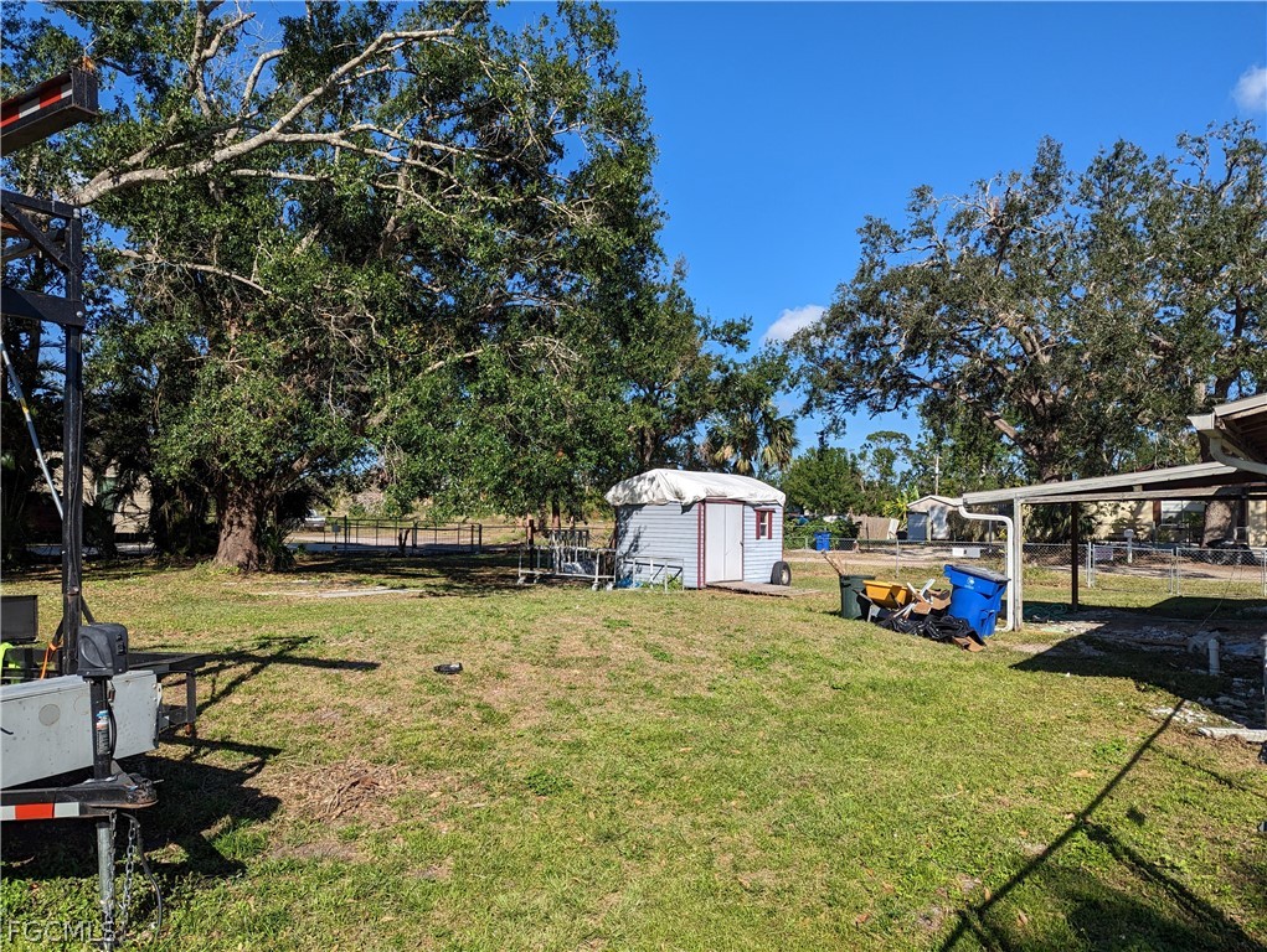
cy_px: 476
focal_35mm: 24
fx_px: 879
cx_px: 634
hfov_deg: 71.5
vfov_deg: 56.9
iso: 45
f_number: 1.85
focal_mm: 6.81
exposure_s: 1/2463
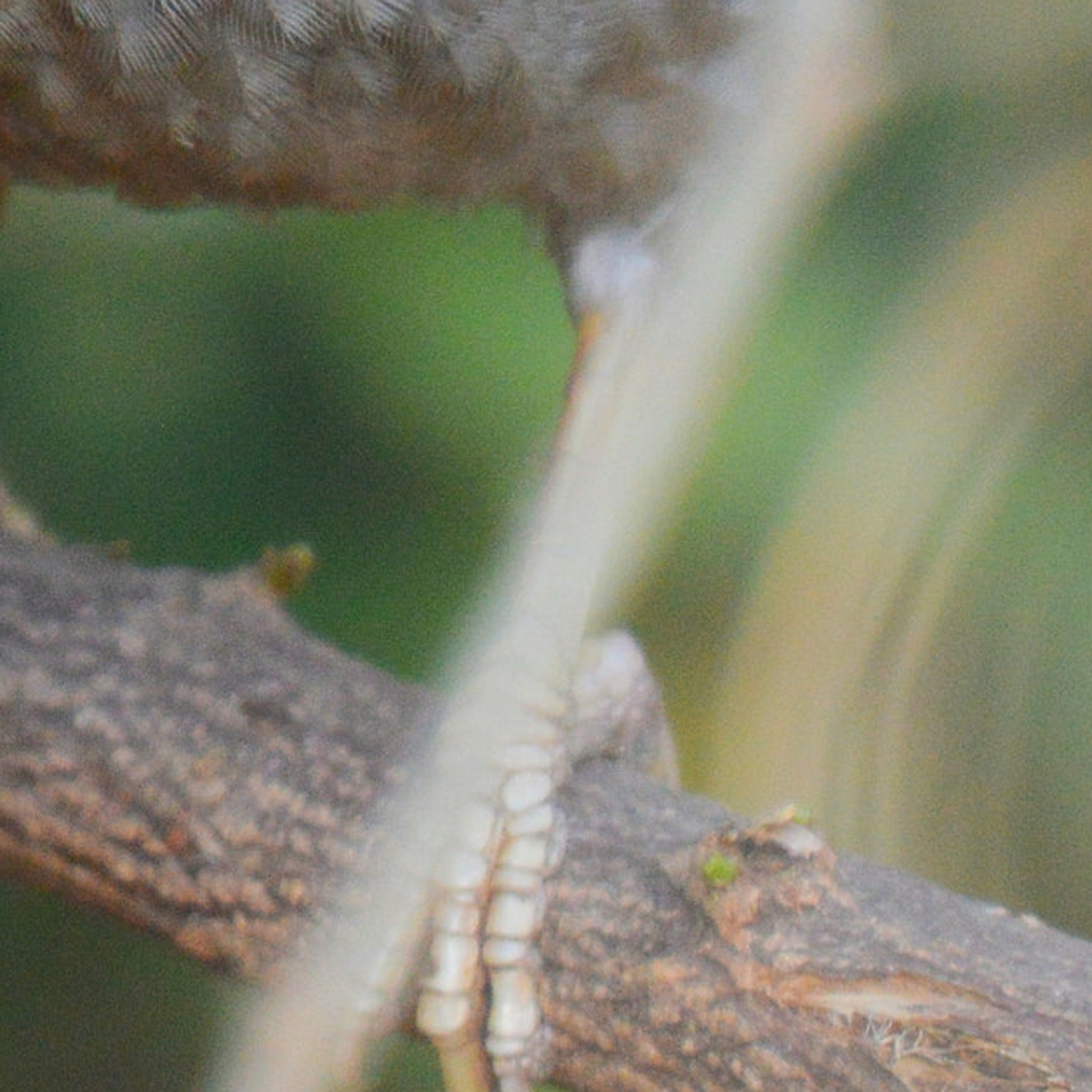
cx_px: 358
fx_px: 74022
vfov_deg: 0.8
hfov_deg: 0.8
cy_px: -532
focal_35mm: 2074
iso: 720
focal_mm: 500
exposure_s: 1/1000
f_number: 5.6
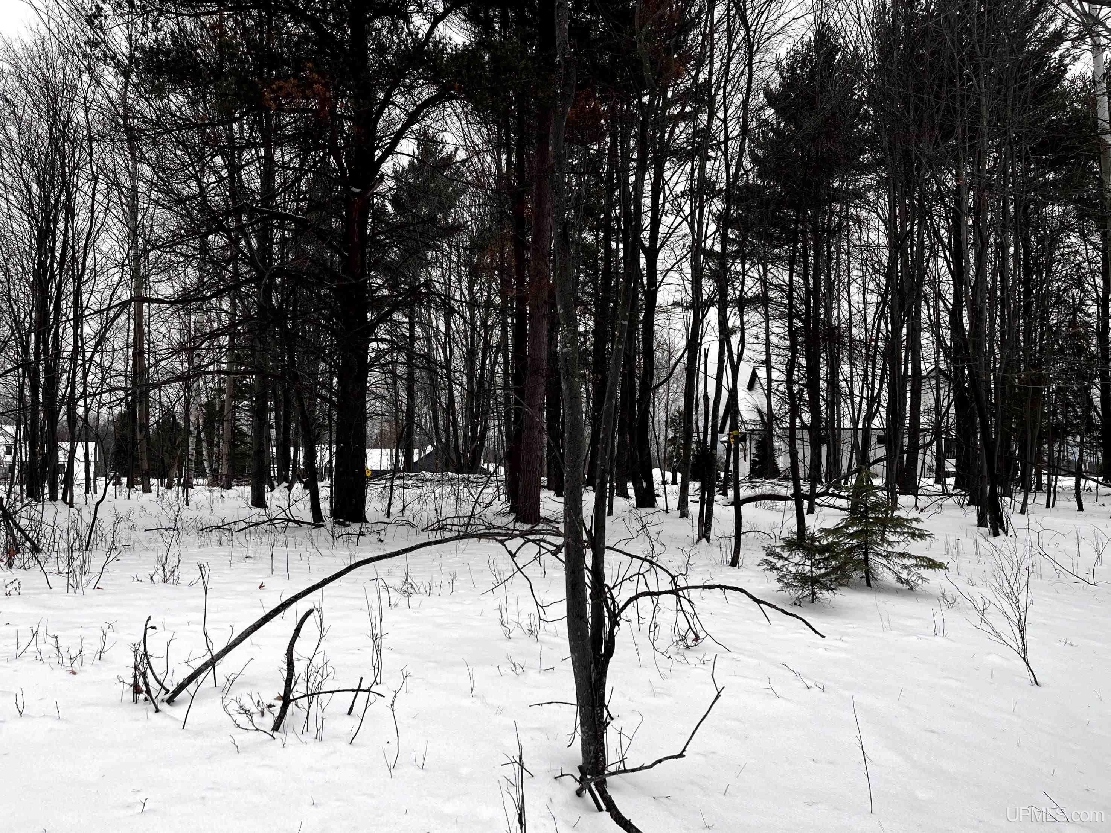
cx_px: 556
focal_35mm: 26
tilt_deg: +1.3
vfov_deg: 53.1
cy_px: 416
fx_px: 835
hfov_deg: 67.3
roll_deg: -0.8
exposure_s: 1/368
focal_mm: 5.1
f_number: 1.6
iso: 50
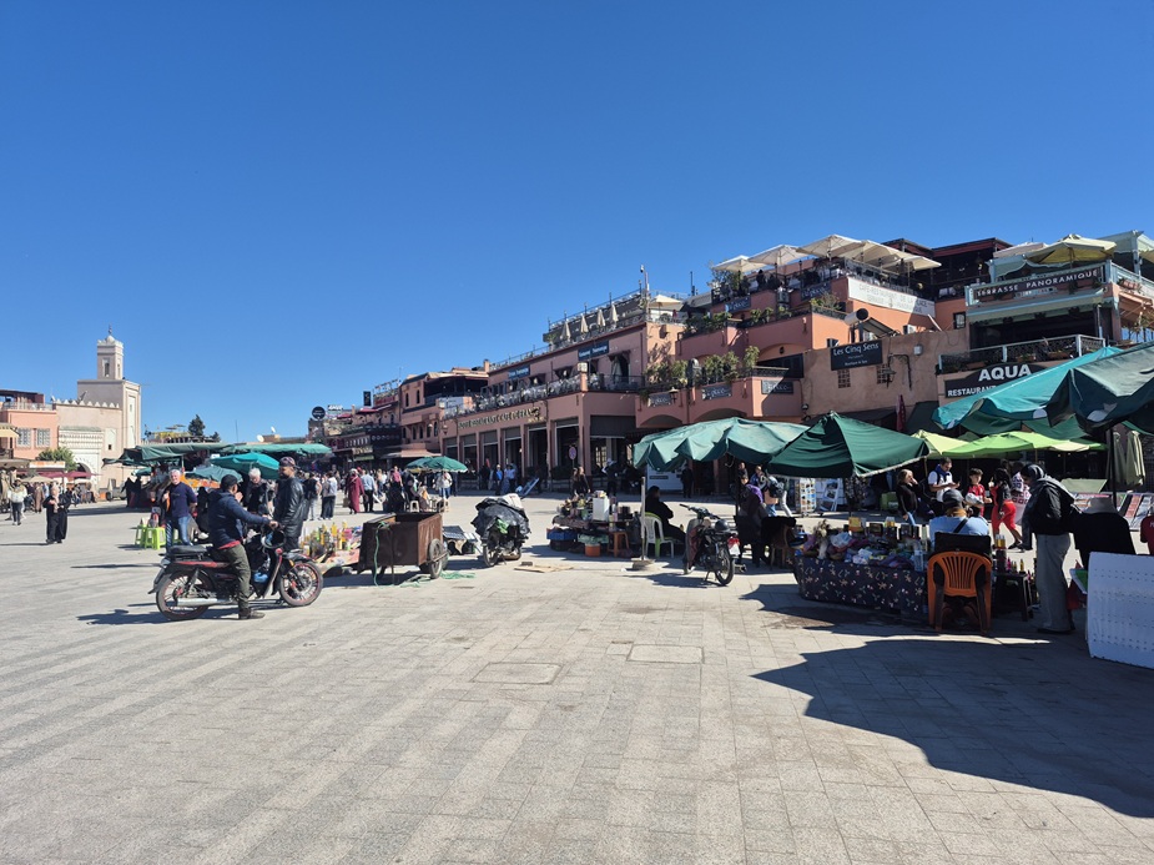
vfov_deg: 58.8
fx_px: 766
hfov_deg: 73.9
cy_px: 432
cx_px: 577
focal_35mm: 23
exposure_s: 1/1928
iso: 25
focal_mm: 5.4
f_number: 1.8
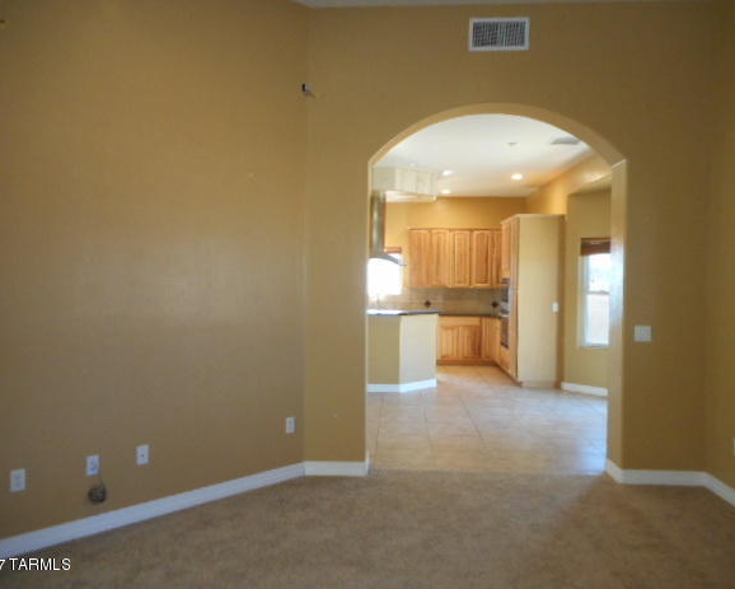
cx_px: 357
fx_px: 588
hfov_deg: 64.0
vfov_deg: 53.2
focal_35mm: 27
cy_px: 285
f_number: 3.7
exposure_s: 1/25
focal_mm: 4.5
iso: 360
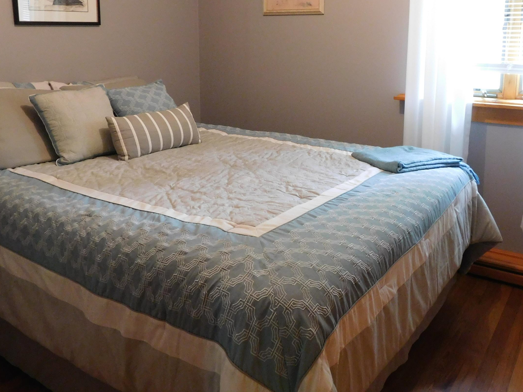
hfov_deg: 55.3
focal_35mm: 33
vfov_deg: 42.4
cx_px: 279
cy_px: 133
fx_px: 499
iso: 400
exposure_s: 1/15
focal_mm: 4
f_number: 3
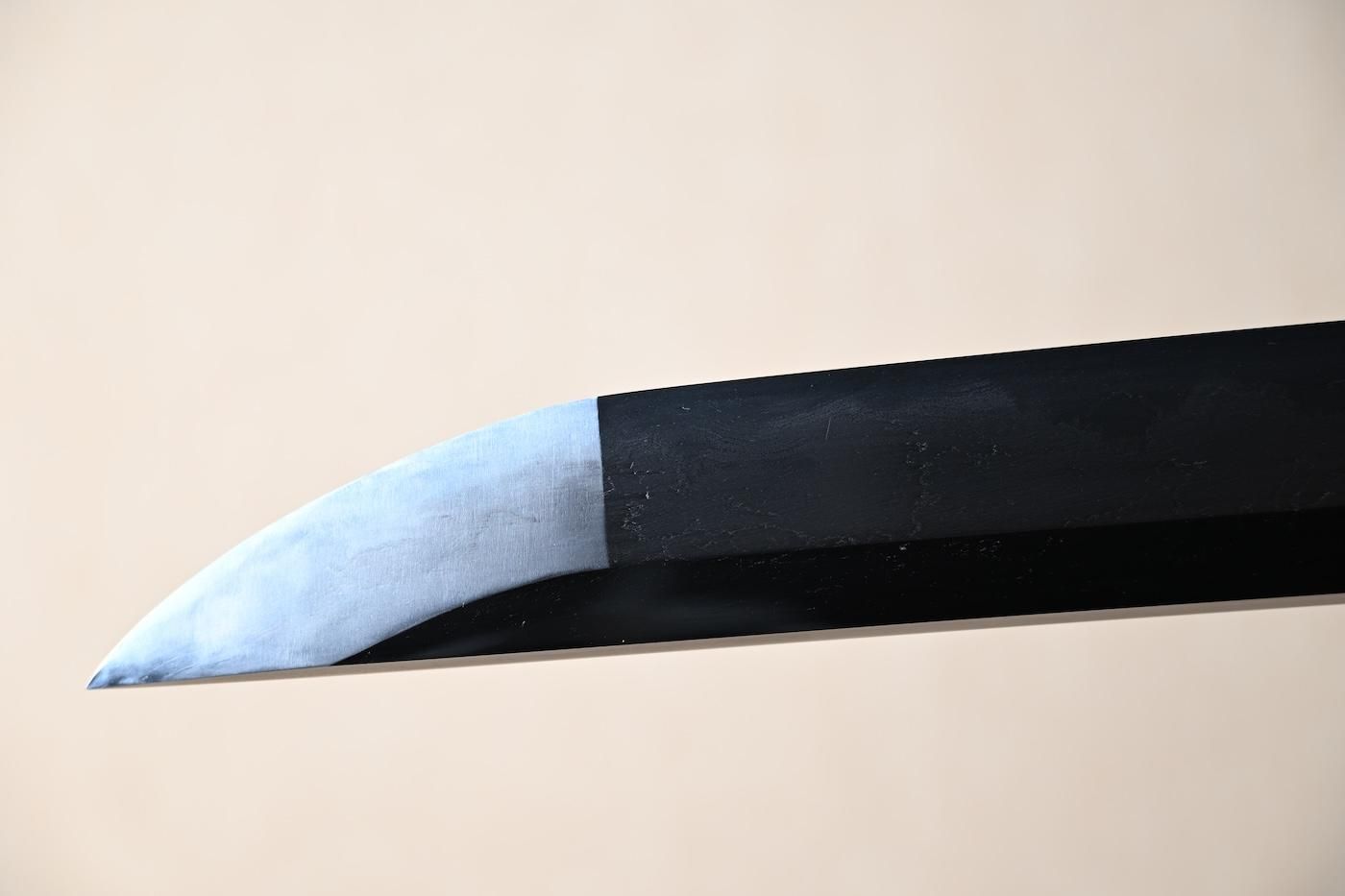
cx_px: 672
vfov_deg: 14.2
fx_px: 3586
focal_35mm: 96
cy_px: 448
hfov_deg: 21.2
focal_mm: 64
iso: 100
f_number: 5
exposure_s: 1
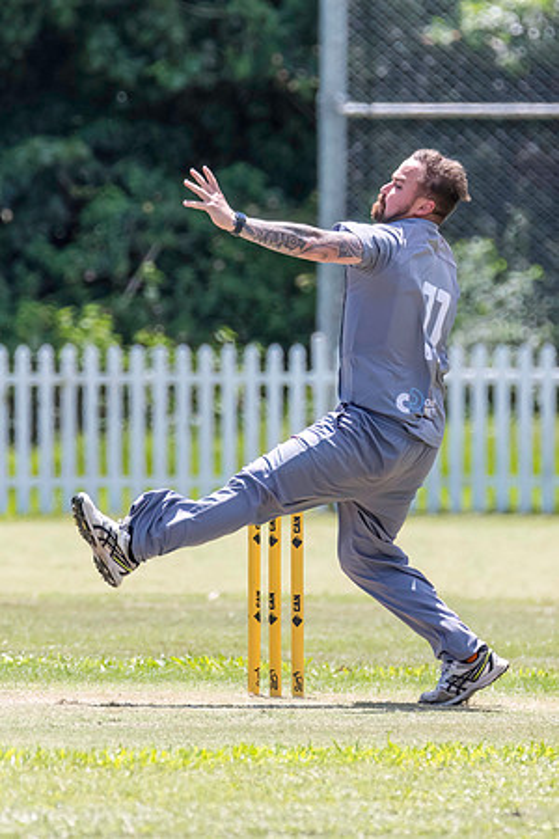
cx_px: 304
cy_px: 413
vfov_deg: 2.0
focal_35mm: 1032
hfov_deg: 1.3
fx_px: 24031
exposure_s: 1/2000
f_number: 6.3
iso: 1000
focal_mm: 500
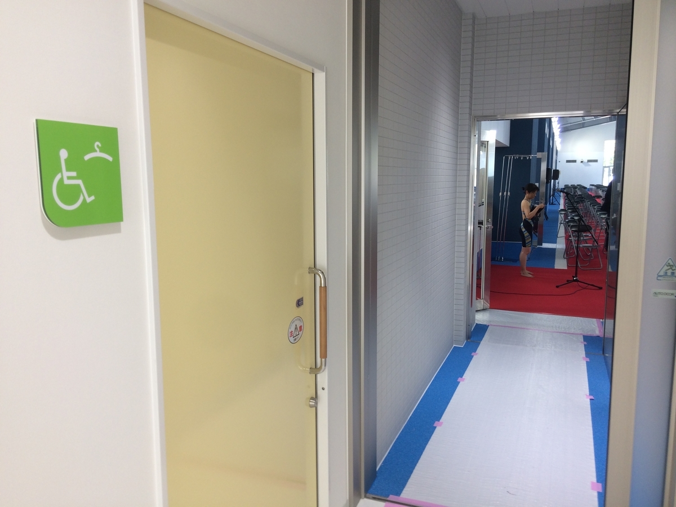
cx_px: 338
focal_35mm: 29
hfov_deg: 61.7
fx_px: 566
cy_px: 254
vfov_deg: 48.2
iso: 40
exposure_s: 1/60
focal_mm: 4.15
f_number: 2.2
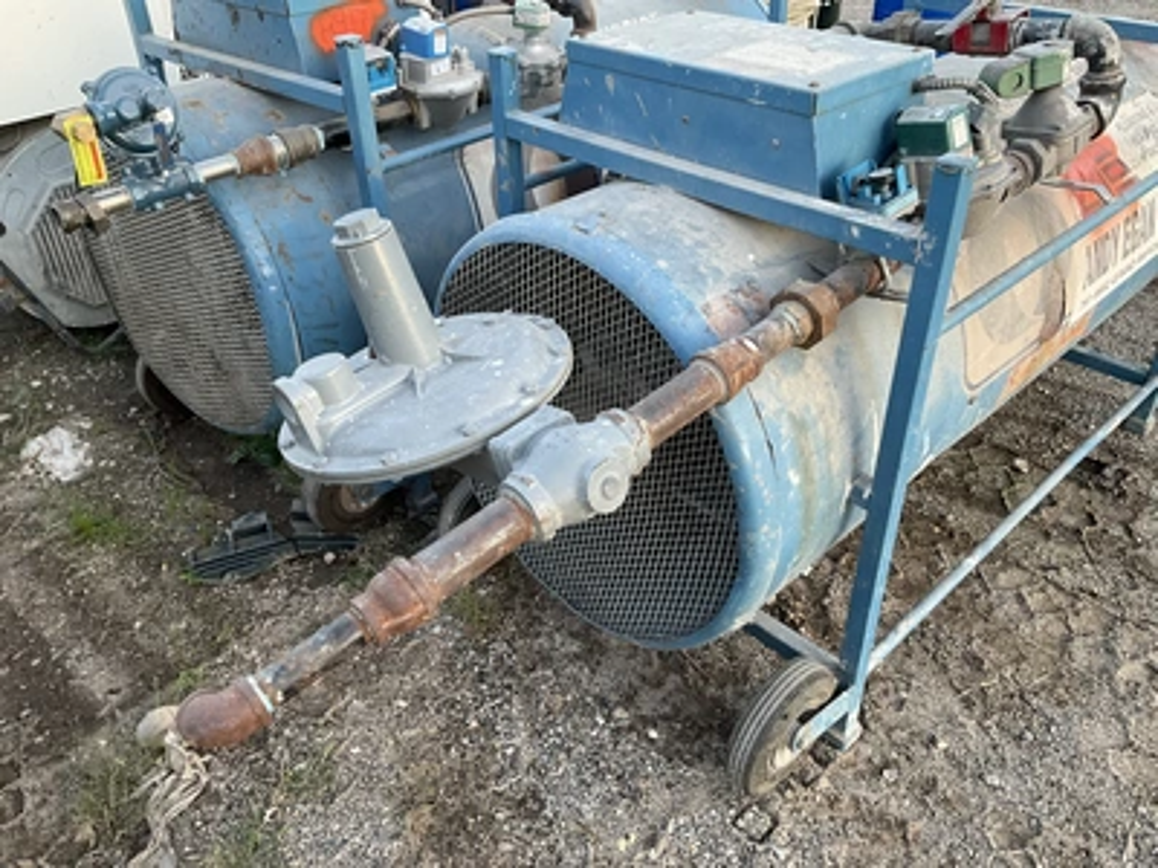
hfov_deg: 61.7
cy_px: 434
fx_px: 970
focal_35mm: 29
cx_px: 579
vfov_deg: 48.2
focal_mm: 3
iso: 64
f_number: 1.8
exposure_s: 1/122
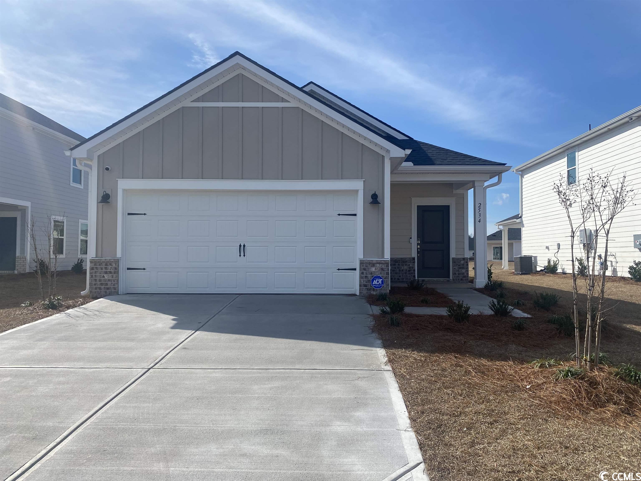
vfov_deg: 53.1
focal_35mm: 26
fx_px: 481
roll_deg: -0.4
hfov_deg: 67.3
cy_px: 240
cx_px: 320
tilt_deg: +3.3
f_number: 1.8
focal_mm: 4.25
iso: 32
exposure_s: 1/4608
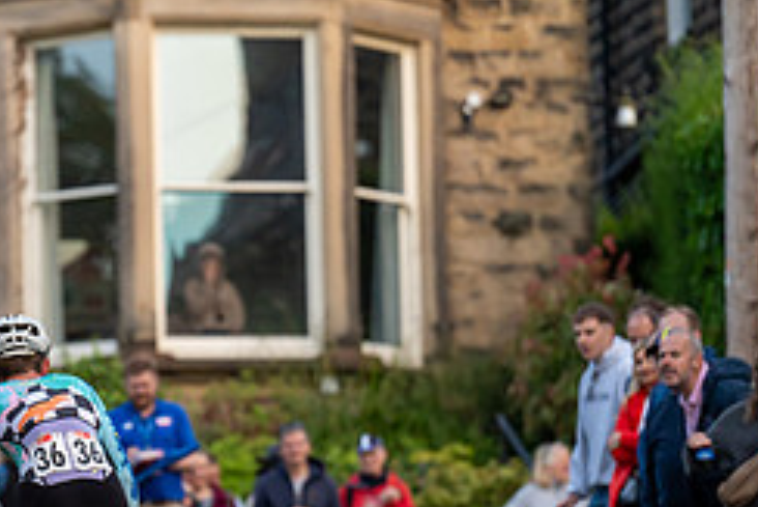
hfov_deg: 5.4
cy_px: 294
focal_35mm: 378
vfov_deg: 3.6
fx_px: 7963
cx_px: 37
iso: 2000
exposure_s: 1/1000
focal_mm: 159
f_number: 2.8
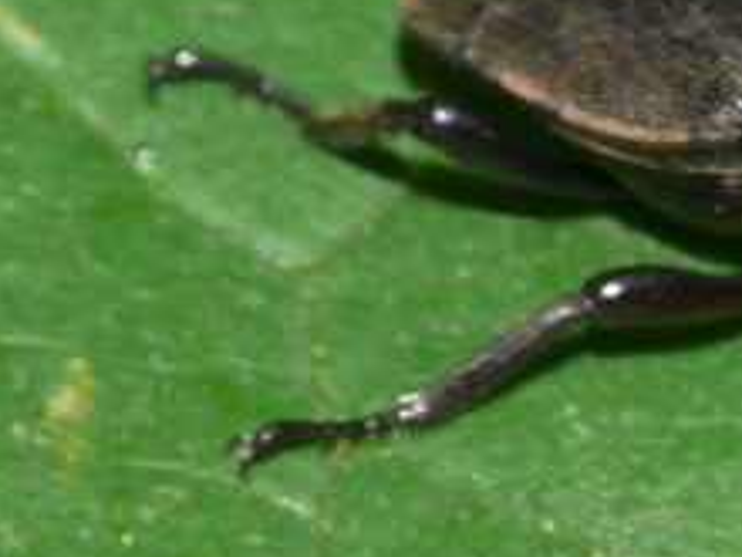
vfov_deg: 2.2
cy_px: 223
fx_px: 14383
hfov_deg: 3.0
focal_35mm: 671
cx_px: 939
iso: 200
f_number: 11
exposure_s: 1/160
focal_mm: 36.7
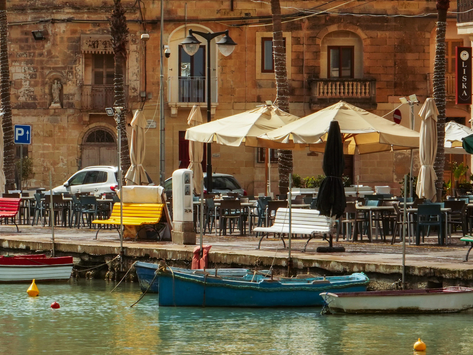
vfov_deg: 8.7
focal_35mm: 170
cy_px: 138
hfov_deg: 11.5
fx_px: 2323
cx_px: -32
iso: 320
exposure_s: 1/125
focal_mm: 67
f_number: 25
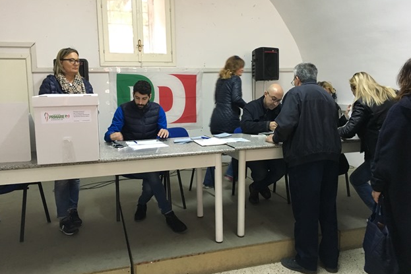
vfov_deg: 42.3
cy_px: 128
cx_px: 206
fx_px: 354
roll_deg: +1.5
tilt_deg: -8.0
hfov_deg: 60.3
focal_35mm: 31
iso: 200
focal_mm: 4.15
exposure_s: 1/20
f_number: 2.2
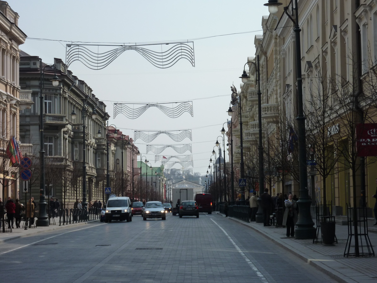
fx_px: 980
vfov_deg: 16.4
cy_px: 142
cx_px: 188
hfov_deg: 21.8
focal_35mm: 90
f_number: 5.6
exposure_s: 1/640
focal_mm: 14.7
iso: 125
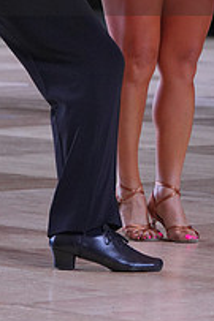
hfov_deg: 3.7
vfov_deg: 5.6
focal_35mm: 369
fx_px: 3296
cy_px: -36
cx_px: 36
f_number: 6.3
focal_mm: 129
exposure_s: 1/400
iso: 2000
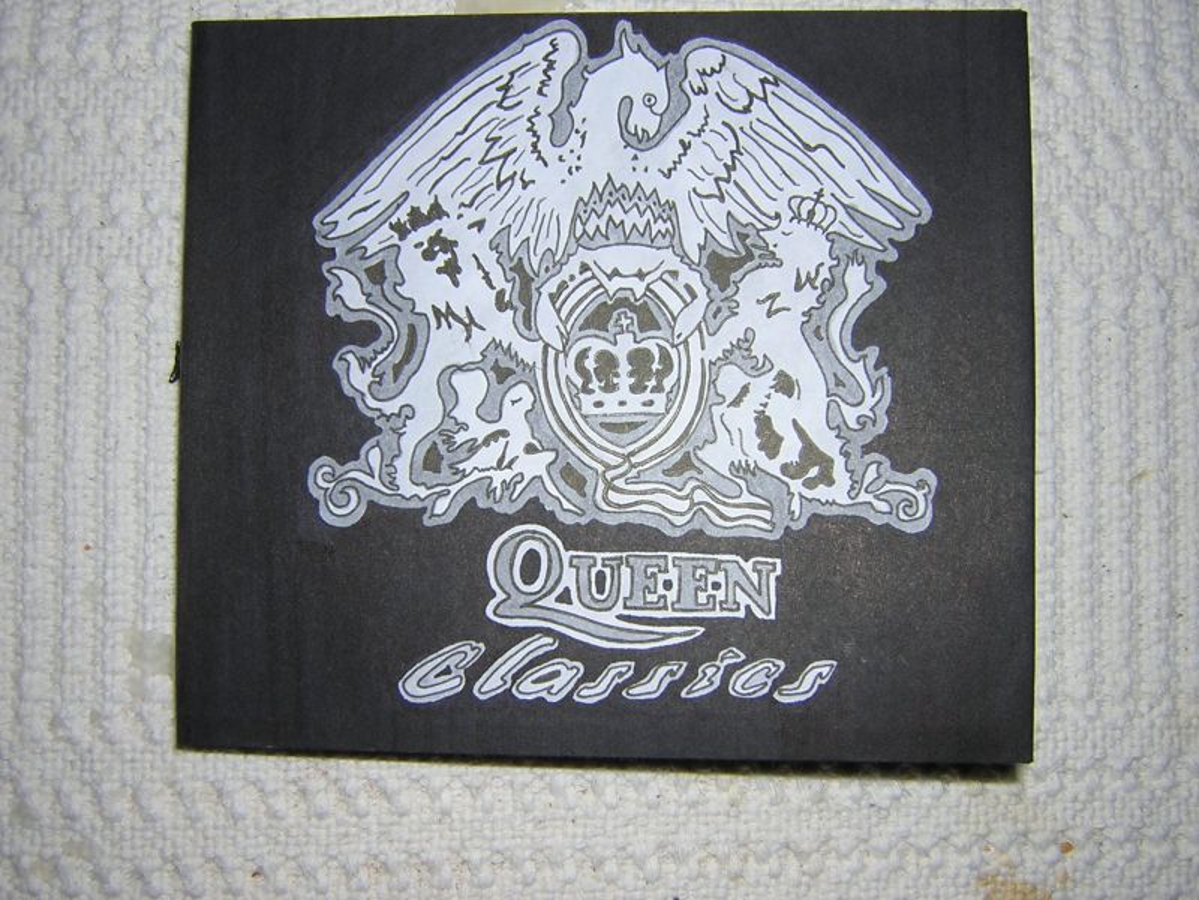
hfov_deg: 51.4
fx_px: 1247
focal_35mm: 36
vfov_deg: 39.7
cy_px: 450
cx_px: 600
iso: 100
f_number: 5.2
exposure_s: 1/60.1
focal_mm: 4.7
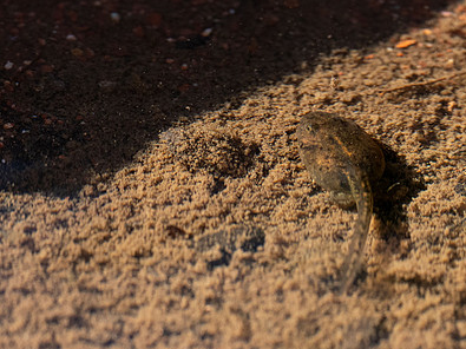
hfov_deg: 1.7
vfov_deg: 1.3
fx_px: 15490
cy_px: 296
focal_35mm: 1151
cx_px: 225
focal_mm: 500
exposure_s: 1/1000
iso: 1250
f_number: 5.6
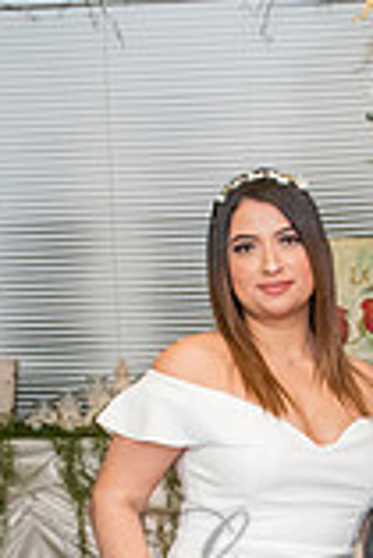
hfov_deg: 12.8
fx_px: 1644
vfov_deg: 18.8
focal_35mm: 106
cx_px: 391
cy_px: 550
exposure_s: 1/125
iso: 1600
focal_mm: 24
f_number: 4.5
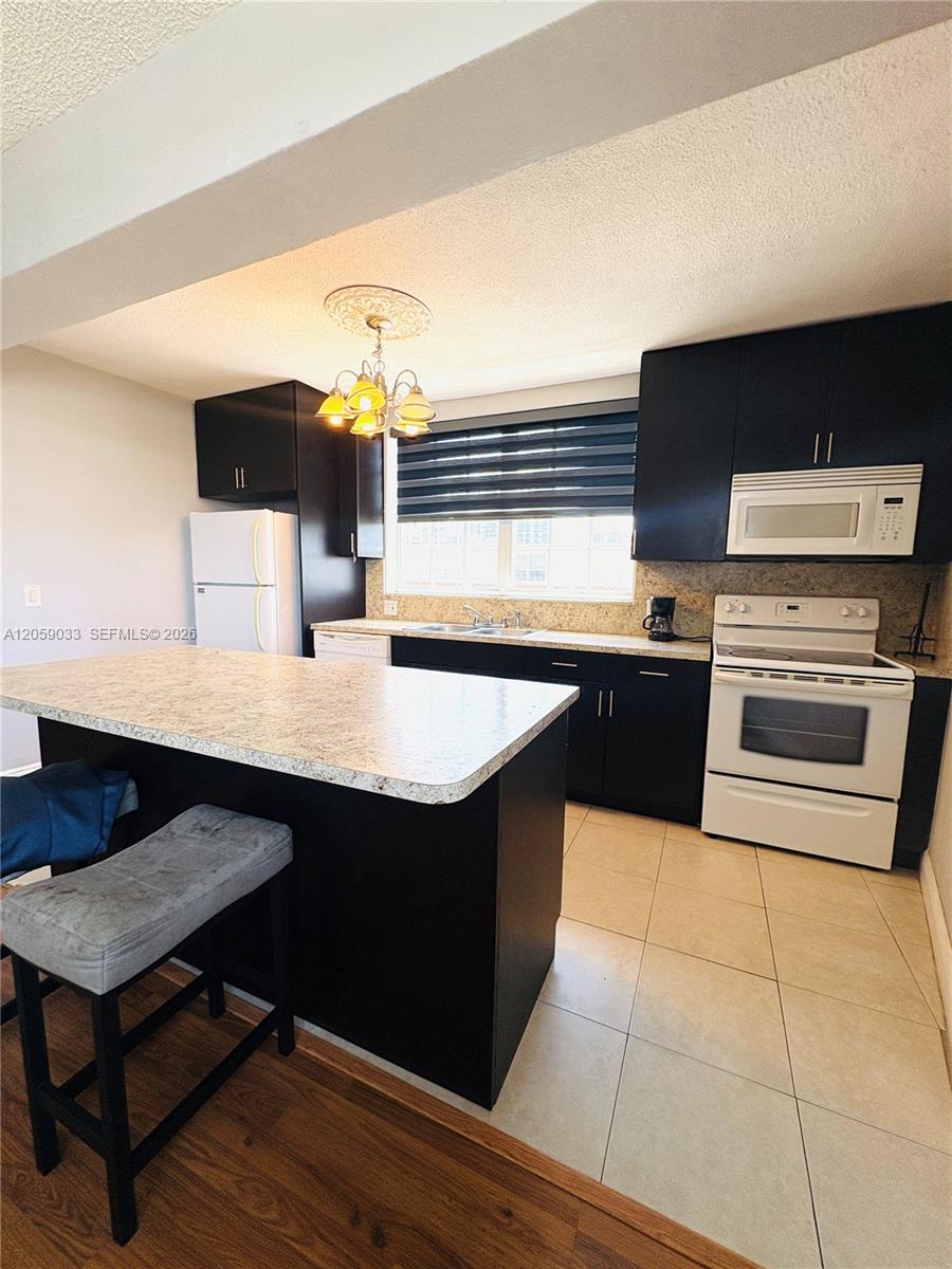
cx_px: 476
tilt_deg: -5.9
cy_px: 634
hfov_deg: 85.7
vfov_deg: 102.1
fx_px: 513
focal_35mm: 14
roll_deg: -0.2
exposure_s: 1/120
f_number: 2.2
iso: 64
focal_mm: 2.22
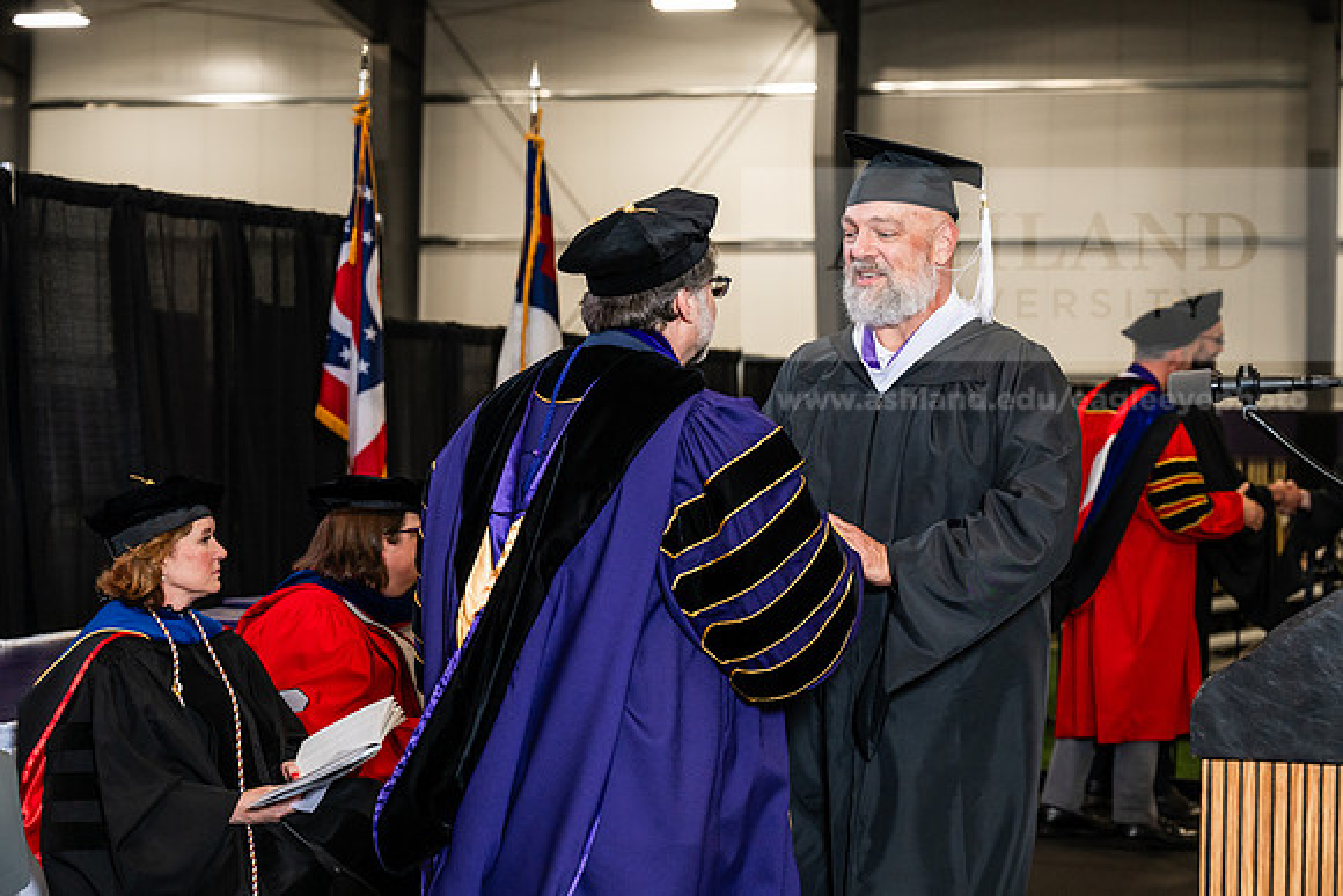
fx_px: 2612
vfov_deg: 19.5
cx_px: 672
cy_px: 448
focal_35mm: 70
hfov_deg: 28.8
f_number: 4.5
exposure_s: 1/200
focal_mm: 70
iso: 1250
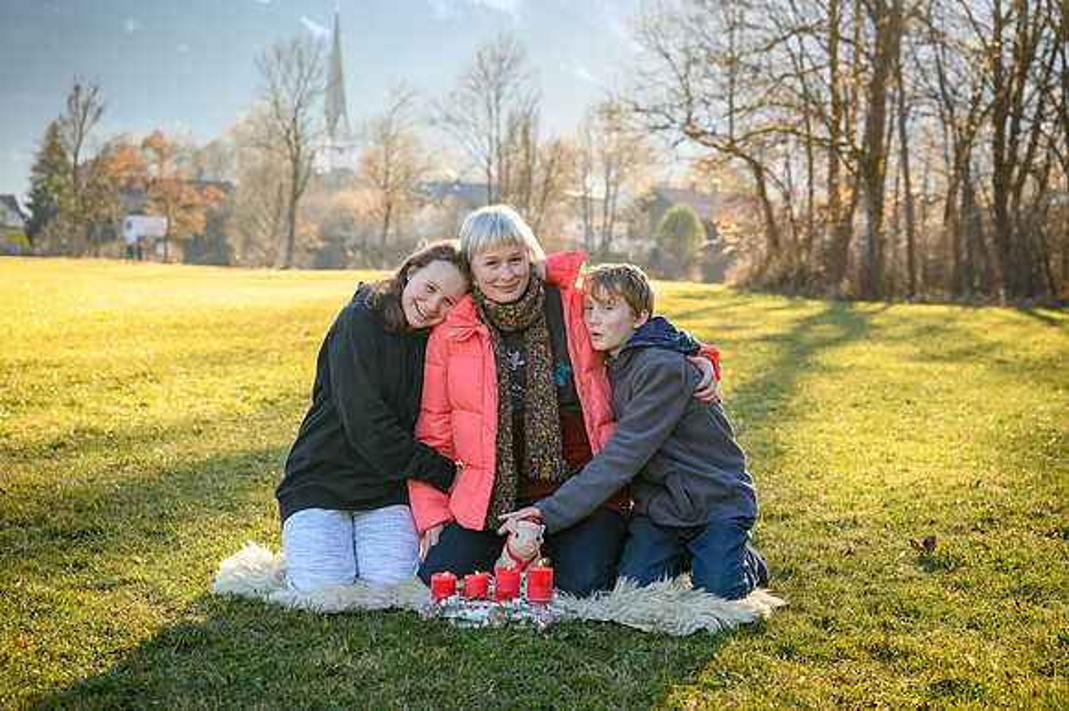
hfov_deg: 28.9
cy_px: 356
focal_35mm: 70
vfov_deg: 19.4
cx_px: 534
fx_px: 2077
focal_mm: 70
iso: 100
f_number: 5
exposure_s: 1/125
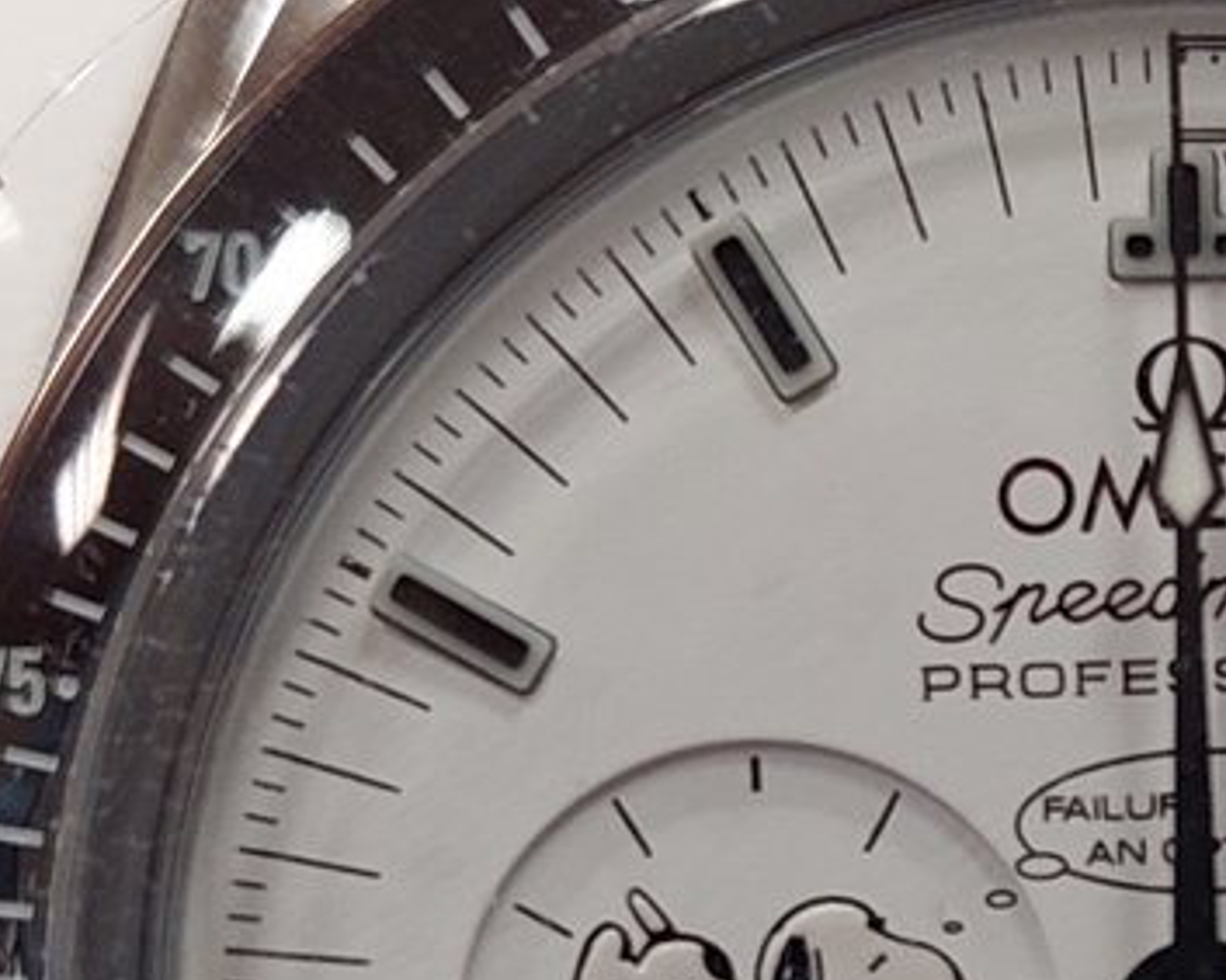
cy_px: 1056
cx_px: 1379
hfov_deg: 25.7
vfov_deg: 21.4
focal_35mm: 68
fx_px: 2466
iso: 160
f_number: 1.8
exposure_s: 1/50
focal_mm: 5.23
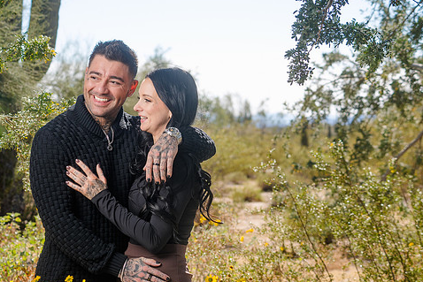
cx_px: 211
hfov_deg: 23.9
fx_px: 999
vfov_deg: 16.1
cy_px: 168
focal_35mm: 85
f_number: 5.6
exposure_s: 1/250
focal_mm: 70
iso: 100
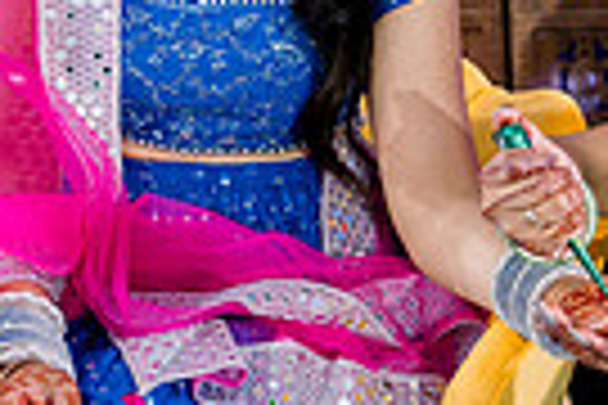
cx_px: 522
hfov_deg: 19.5
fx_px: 1739
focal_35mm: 103
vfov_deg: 13.3
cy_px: 254
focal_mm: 24
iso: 1250
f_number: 2.8
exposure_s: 1/125
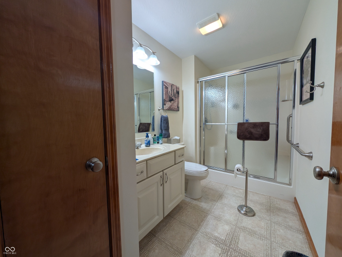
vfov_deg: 94.6
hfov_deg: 110.5
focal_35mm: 12
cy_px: 128
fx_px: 119
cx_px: 171
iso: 64
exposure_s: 1/120
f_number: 1.7
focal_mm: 2.02
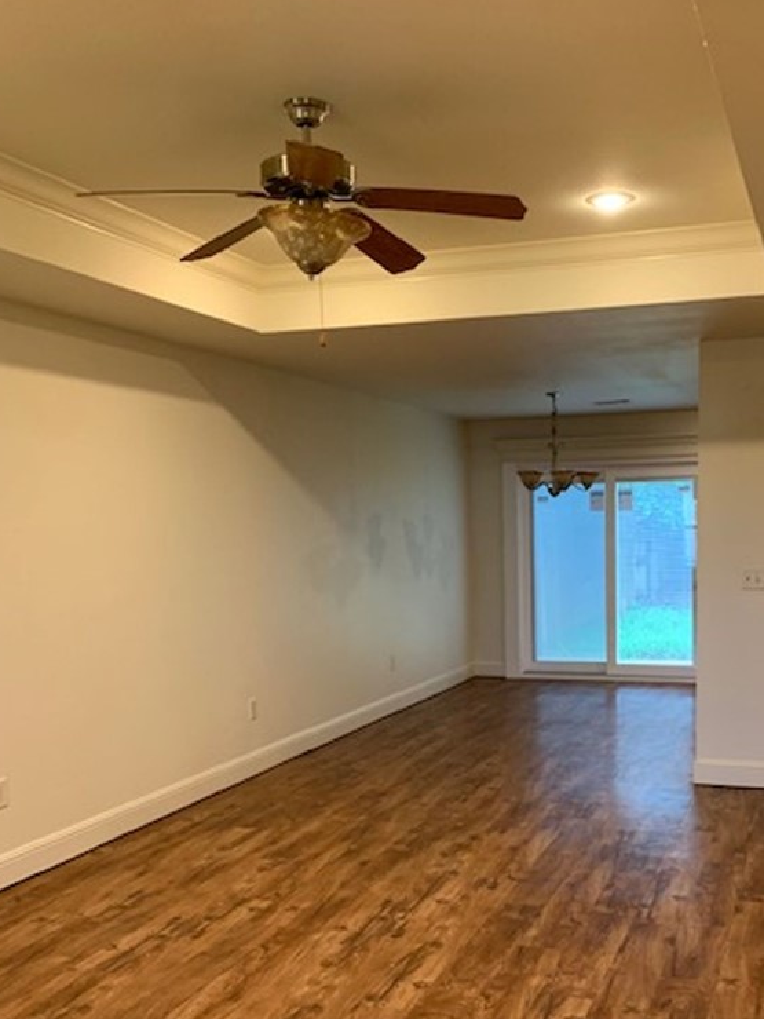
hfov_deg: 39.3
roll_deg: +1.5
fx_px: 1059
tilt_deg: -5.5
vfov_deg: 50.9
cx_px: 489
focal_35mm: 36
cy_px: 624
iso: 200
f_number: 1.8
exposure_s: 1/60
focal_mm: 4.25
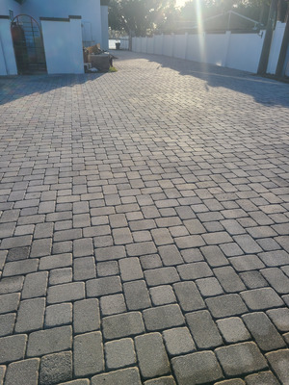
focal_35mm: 26
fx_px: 289
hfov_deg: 53.1
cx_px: 144
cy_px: 192
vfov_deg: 67.3
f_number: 1.8
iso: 40
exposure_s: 1/1354
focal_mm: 5.4
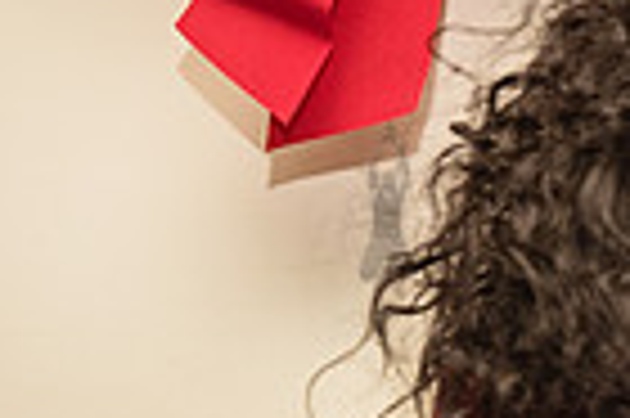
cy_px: 200
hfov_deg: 10.8
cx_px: 1256
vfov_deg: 7.9
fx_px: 3041
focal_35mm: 174
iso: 2000
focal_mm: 42
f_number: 4.5
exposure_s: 1/250
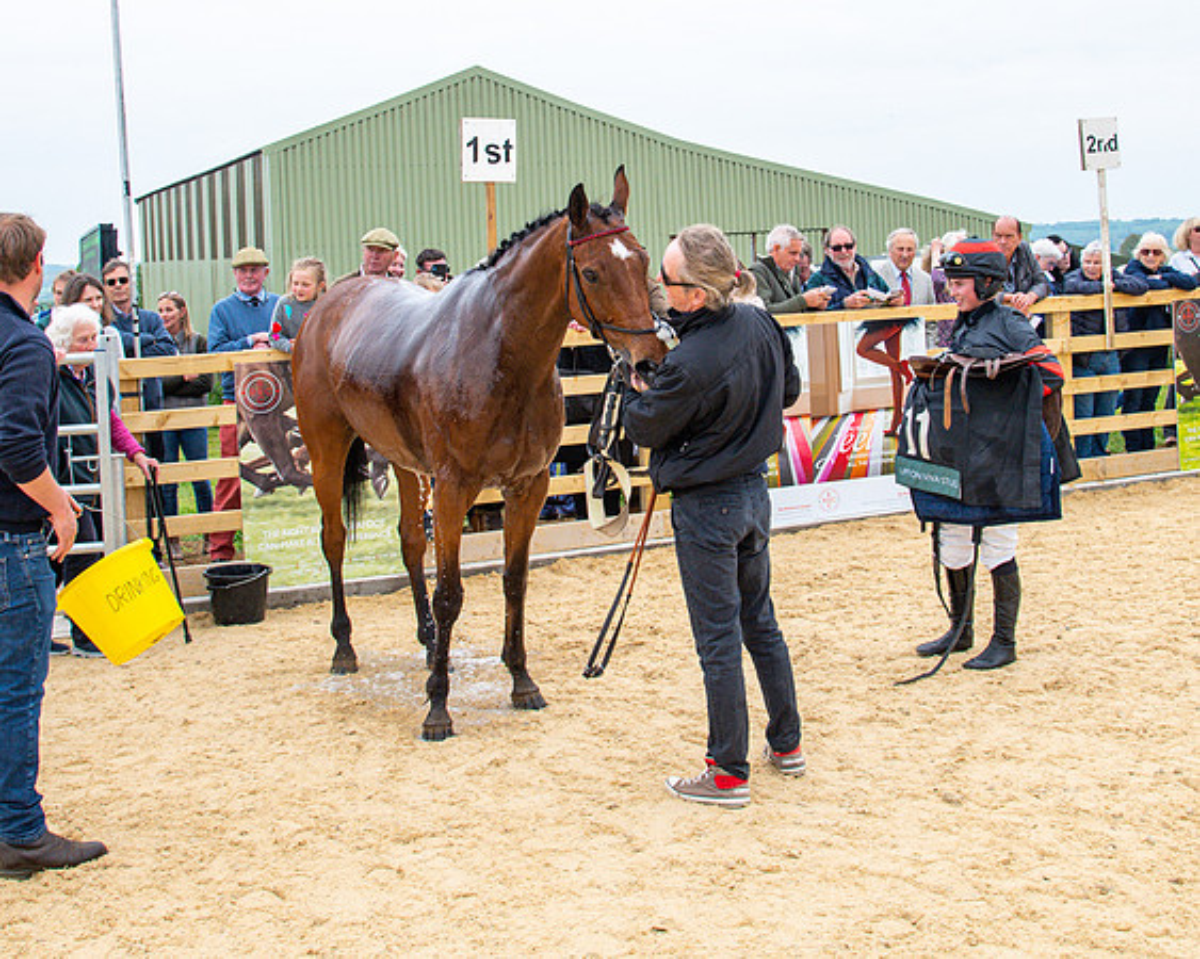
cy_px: 309
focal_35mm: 44
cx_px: 600
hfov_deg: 42.2
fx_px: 1556
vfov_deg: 33.9
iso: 400
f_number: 5.6
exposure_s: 1/640
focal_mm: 24
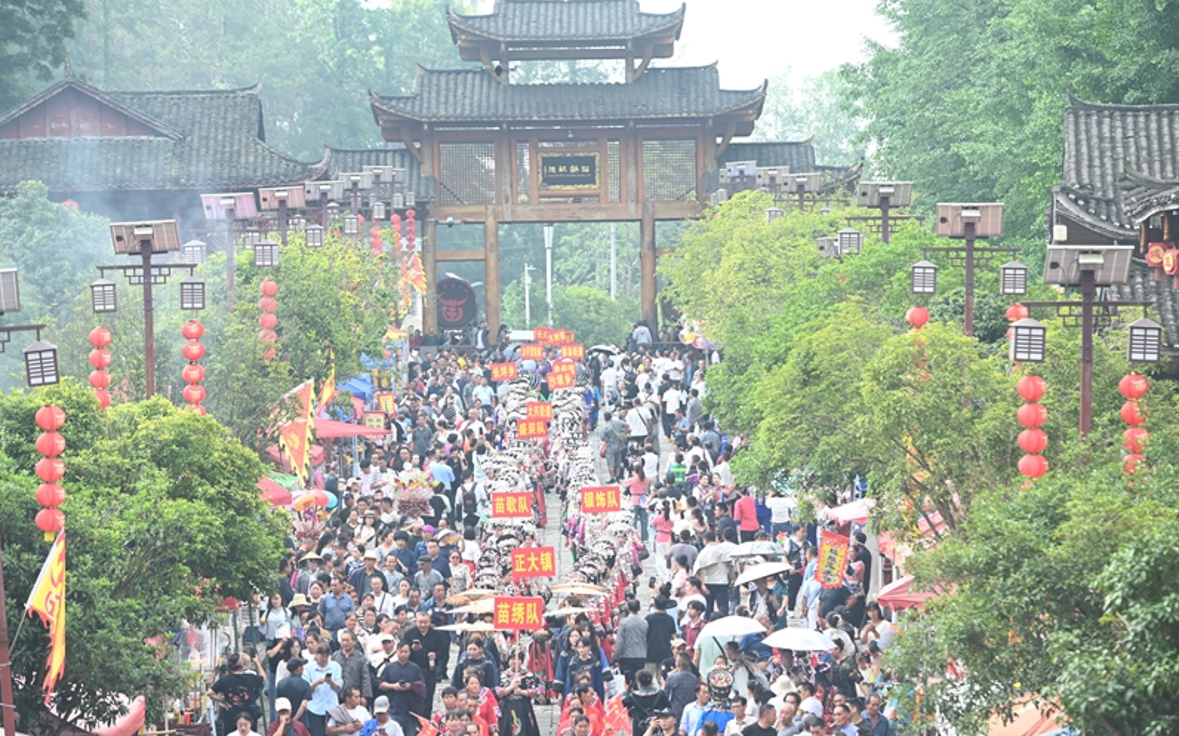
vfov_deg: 6.1
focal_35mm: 215
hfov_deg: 9.8
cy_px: 376
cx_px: 591
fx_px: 6906
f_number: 5.6
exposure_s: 1/200
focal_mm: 210
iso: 200
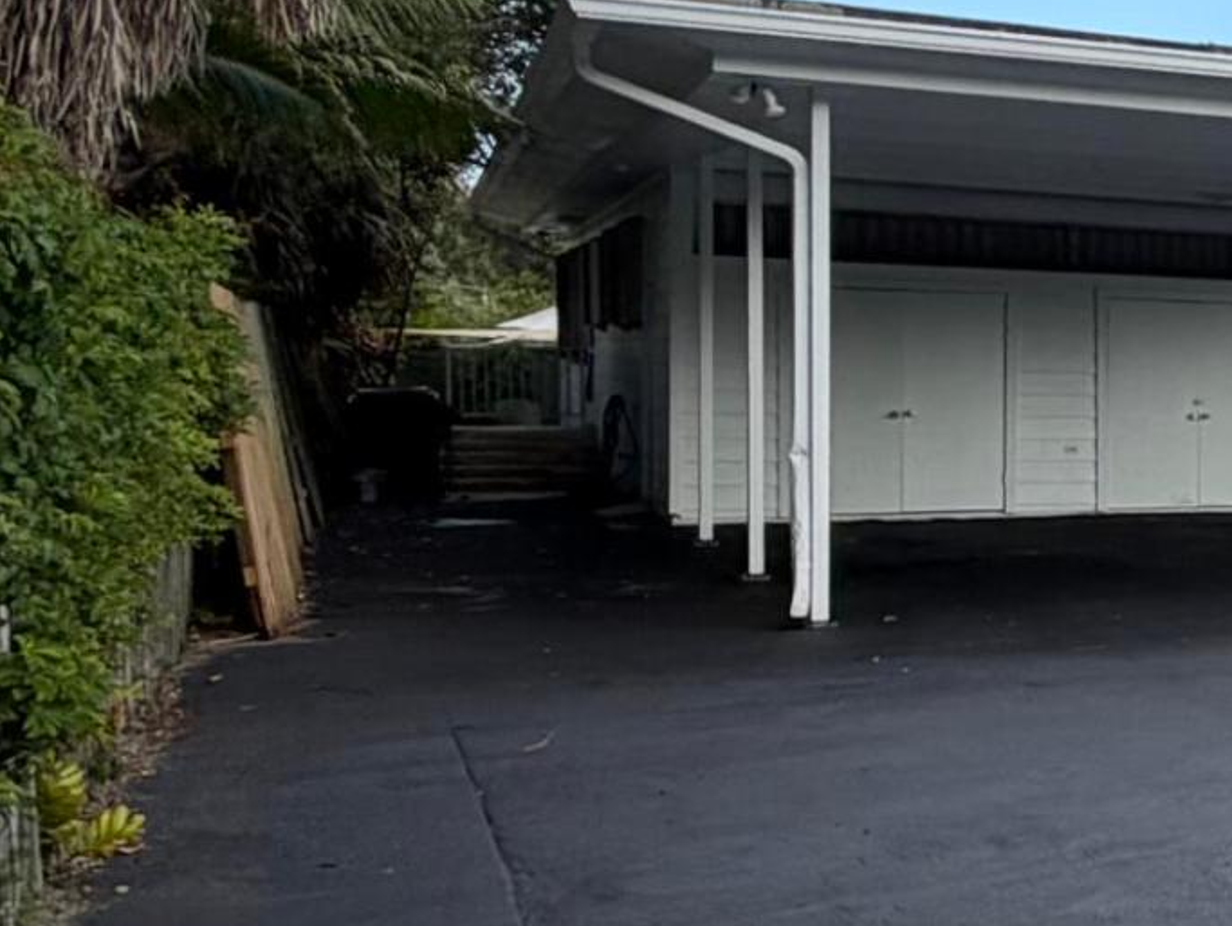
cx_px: 2307
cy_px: 468
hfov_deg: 20.6
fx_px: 2101
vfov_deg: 24.8
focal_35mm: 59
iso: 40
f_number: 2.2
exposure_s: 1/613
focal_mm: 2.22
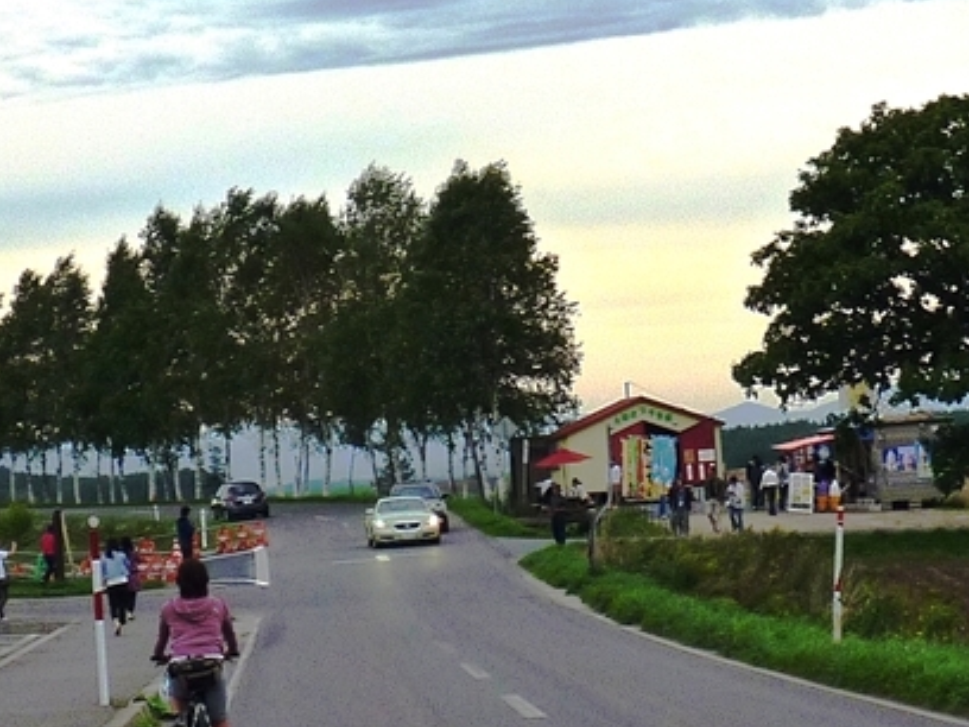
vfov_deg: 10.2
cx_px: 494
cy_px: 306
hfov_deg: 13.6
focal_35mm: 145
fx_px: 4059
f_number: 4.5
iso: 125
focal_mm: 8.4
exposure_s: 1/125
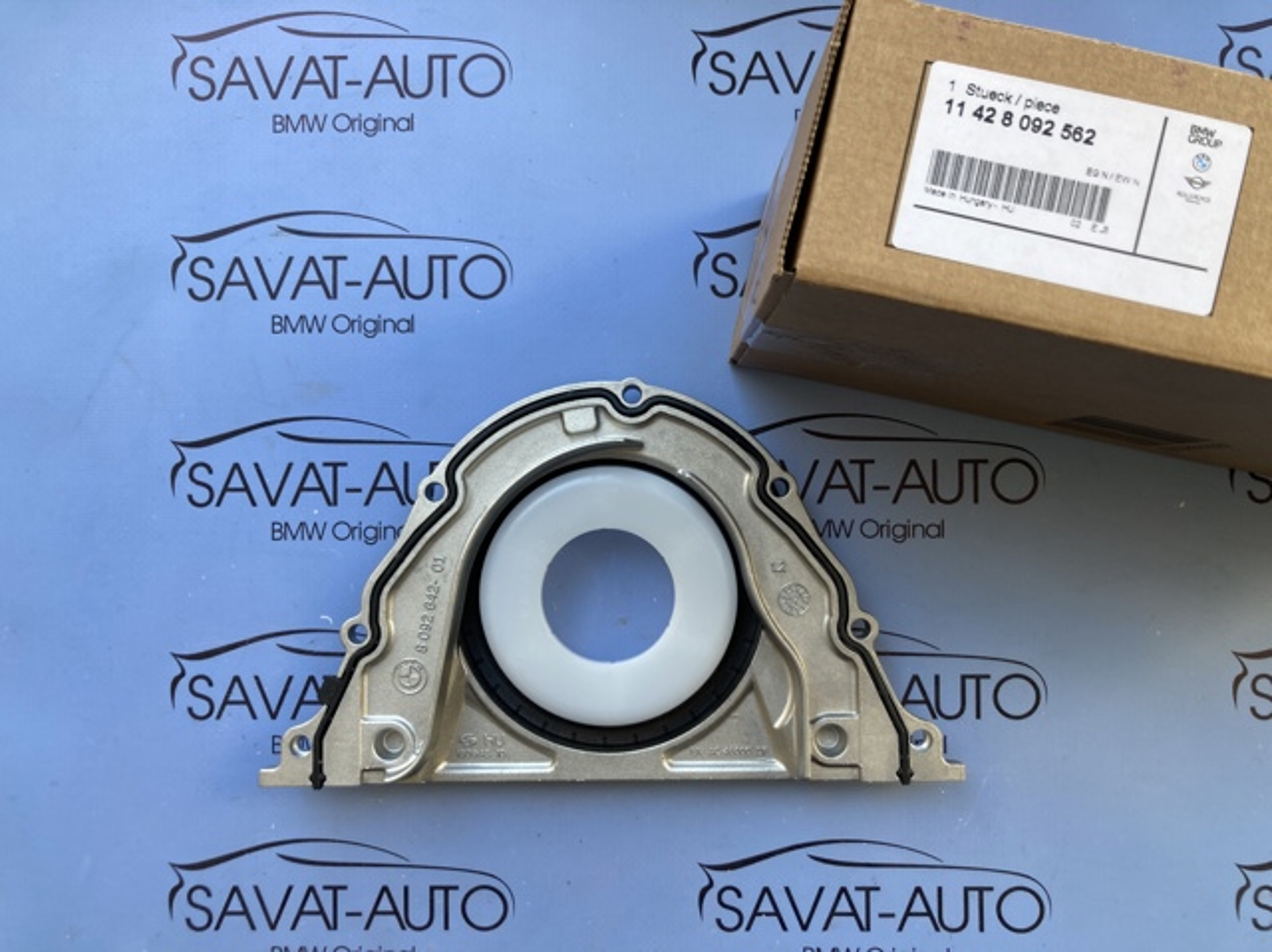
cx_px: 636
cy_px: 476
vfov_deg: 49.7
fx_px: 1028
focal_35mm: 28
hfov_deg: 63.5
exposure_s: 1/121
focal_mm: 3.99
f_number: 1.8
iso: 25
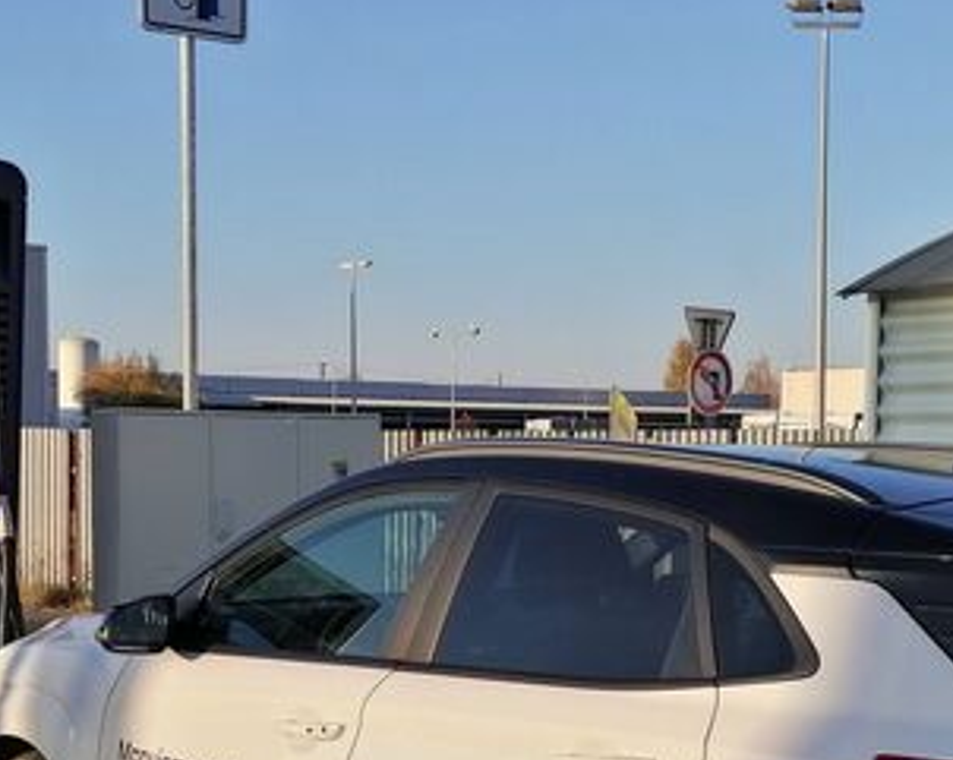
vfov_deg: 21.9
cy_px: 605
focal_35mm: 69
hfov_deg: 27.5
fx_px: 1944
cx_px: 435
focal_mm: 5.3
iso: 50
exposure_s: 1/1366
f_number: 1.8
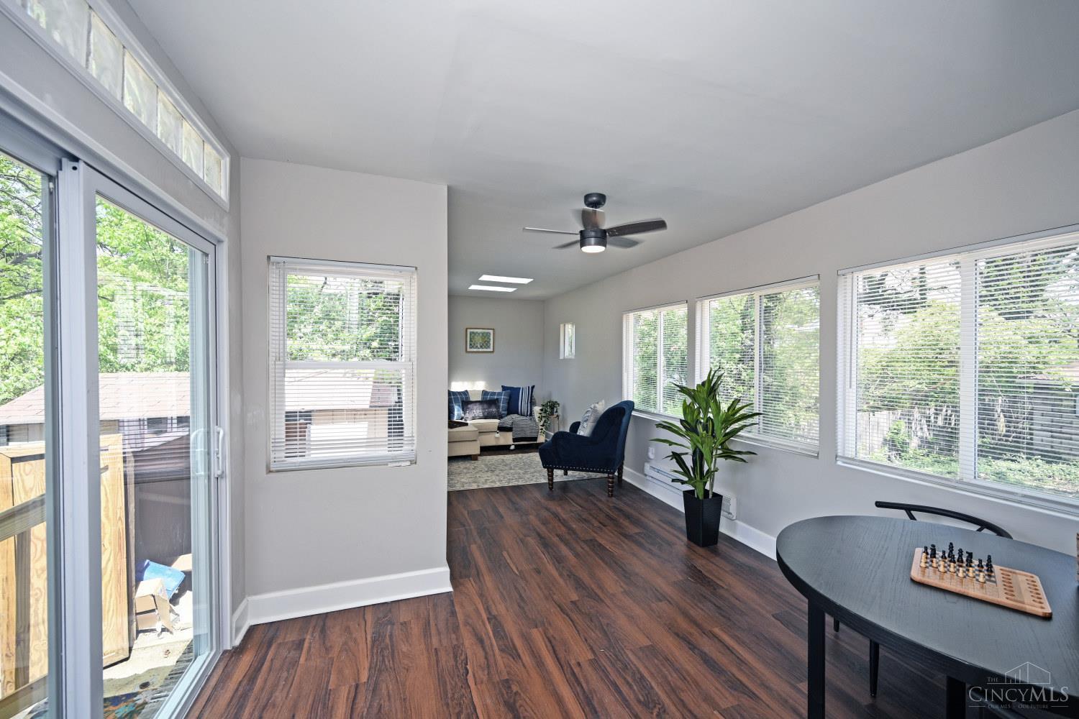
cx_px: 540
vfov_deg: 81.2
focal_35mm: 14
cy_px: 360
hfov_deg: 104.3
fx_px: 420
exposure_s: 1/100
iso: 200
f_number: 5.6
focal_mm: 14
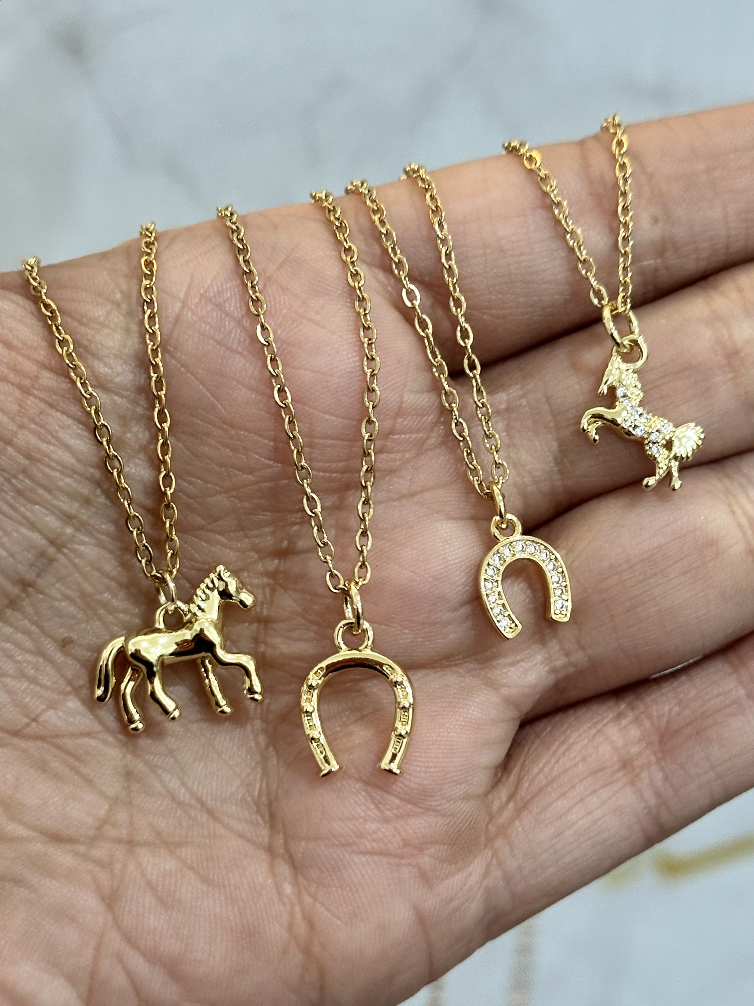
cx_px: 377
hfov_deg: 30.3
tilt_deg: -32.5
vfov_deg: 39.7
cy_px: 503
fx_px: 1394
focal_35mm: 48
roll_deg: -0.6
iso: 200
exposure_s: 1/60
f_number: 1.78
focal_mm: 6.86
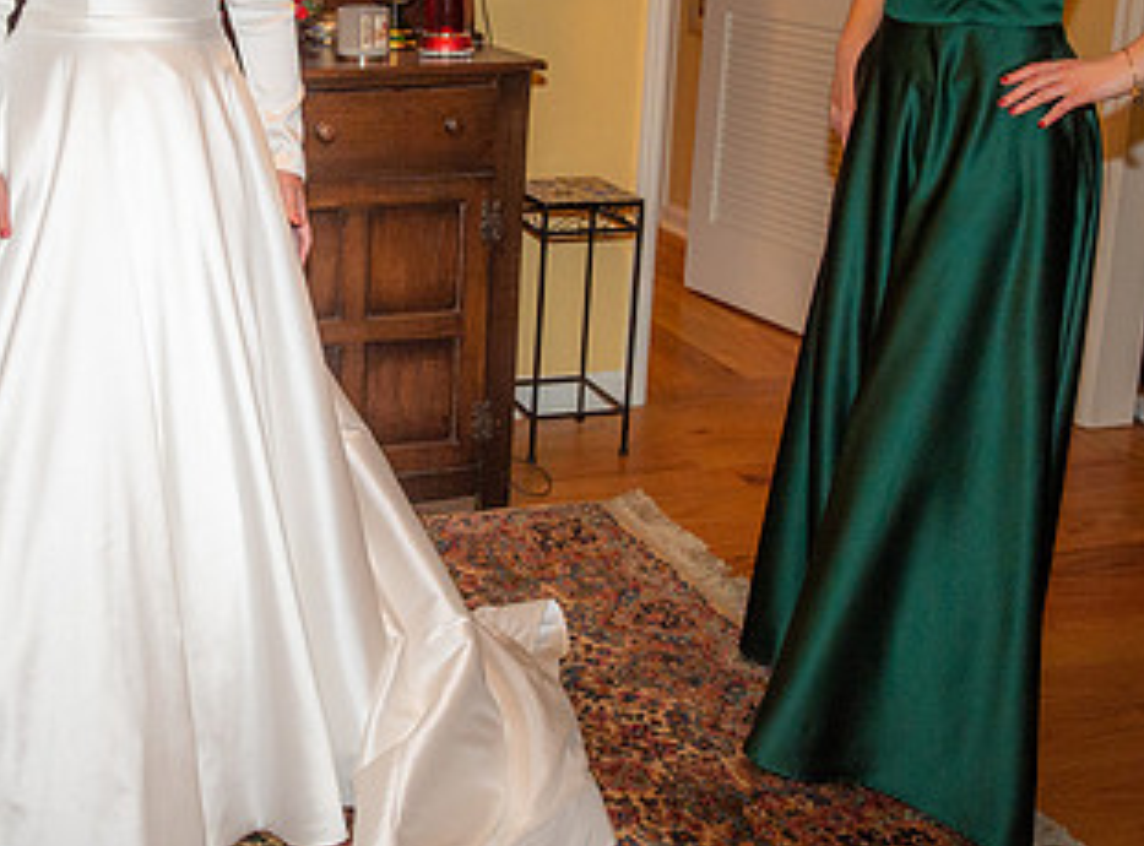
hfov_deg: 37.1
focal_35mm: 50
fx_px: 1644
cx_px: 237
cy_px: 164
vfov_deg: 28.2
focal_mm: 25
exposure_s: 1/200
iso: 1250
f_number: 3.5
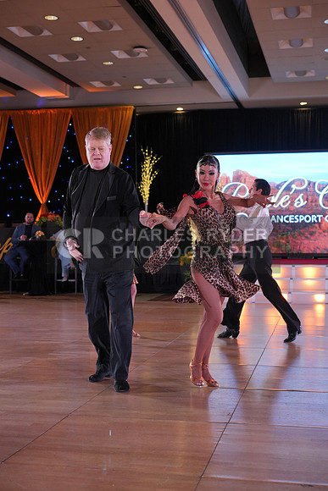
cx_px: 164
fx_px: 710
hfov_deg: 26.0
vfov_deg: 38.2
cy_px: 246
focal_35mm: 52
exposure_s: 1/400
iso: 1250
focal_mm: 52
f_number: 4
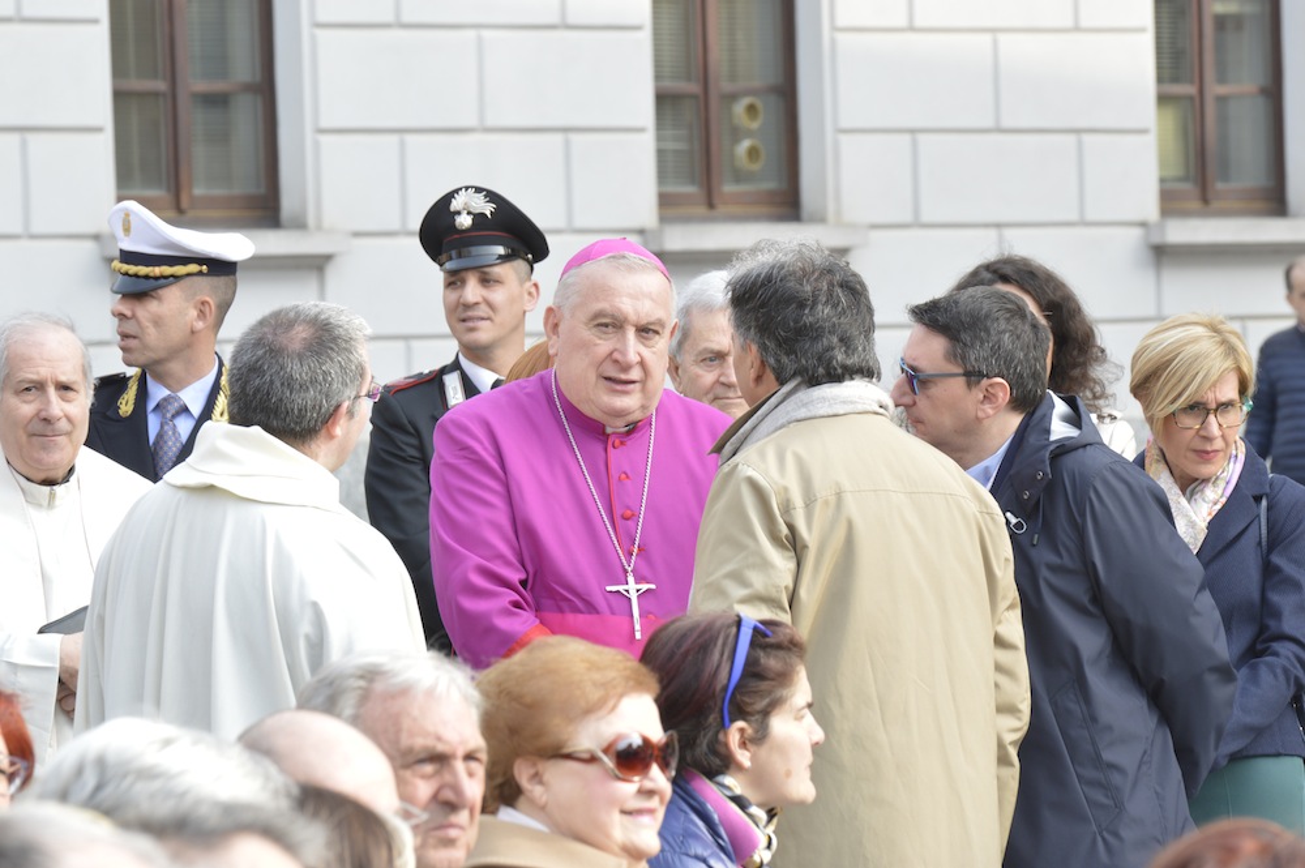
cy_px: 434
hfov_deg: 7.4
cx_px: 652
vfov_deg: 4.9
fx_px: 10051
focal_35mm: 278
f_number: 11
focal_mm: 185
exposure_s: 1/60
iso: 200
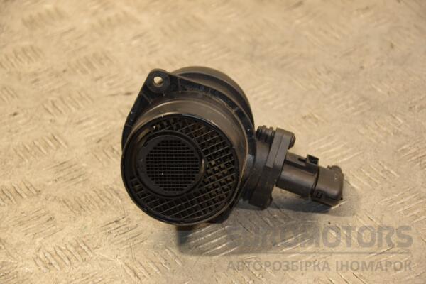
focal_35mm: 120
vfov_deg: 11.4
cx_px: 213
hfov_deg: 17.1
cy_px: 142
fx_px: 1420
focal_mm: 80
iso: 800
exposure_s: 1/100
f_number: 5.3
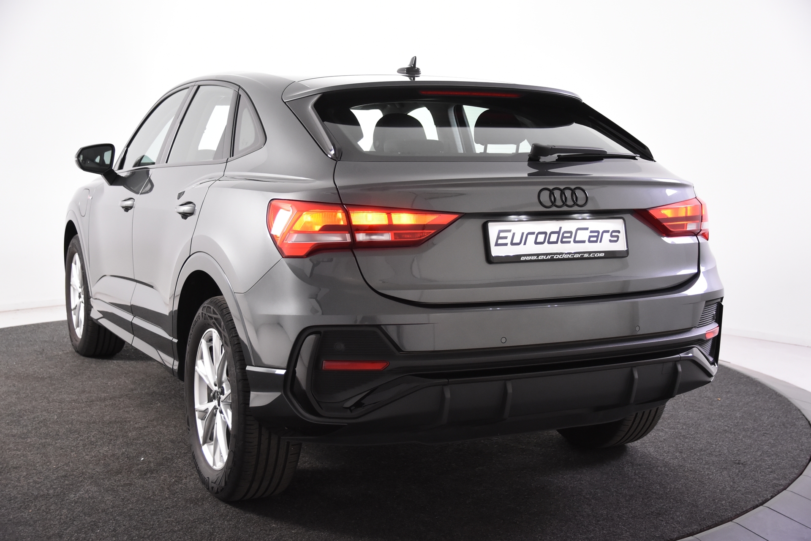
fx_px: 1047
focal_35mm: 46
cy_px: 270
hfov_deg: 42.3
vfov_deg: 28.9
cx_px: 406
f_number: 4
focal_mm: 31
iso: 1600
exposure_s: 1/60
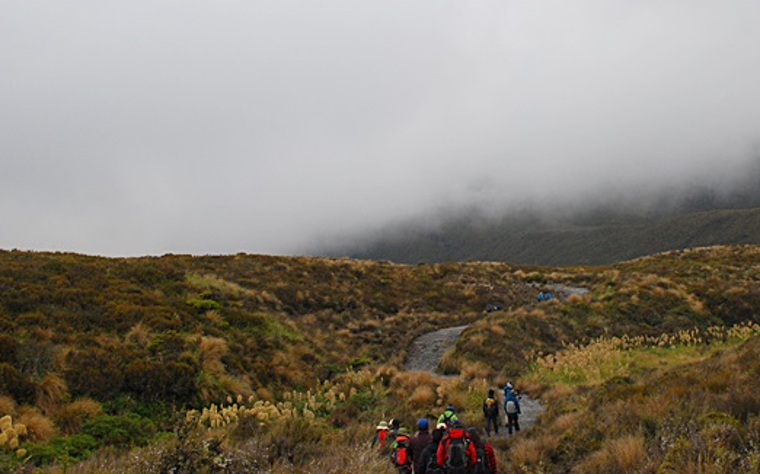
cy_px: 188
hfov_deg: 33.4
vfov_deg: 21.2
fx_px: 1263
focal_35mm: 61
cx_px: 450
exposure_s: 1/400
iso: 400
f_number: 5.6
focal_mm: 26
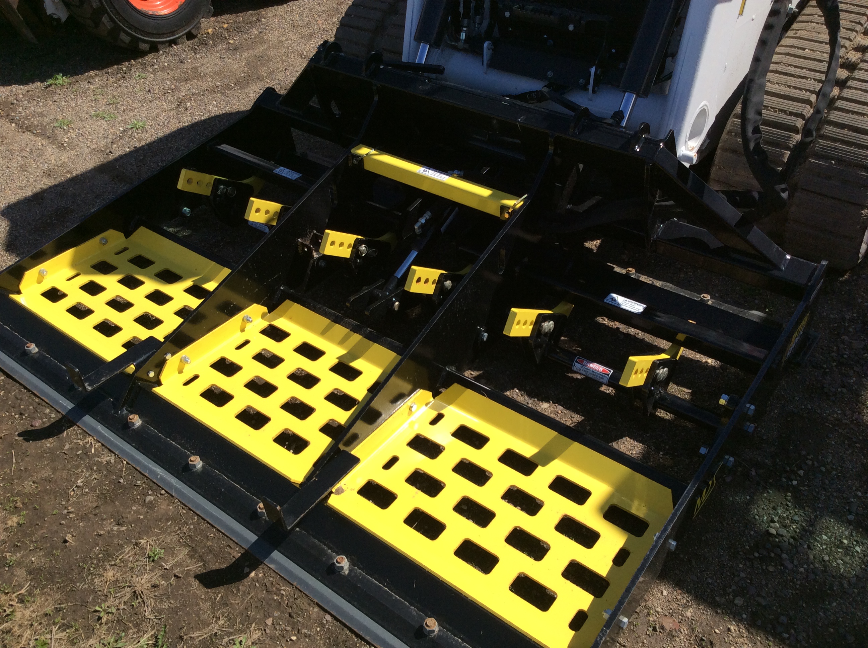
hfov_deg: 56.9
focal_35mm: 32
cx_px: 434
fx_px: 801
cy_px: 324
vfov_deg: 44.1
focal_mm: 3.3
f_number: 2.4
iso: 32
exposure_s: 1/1845
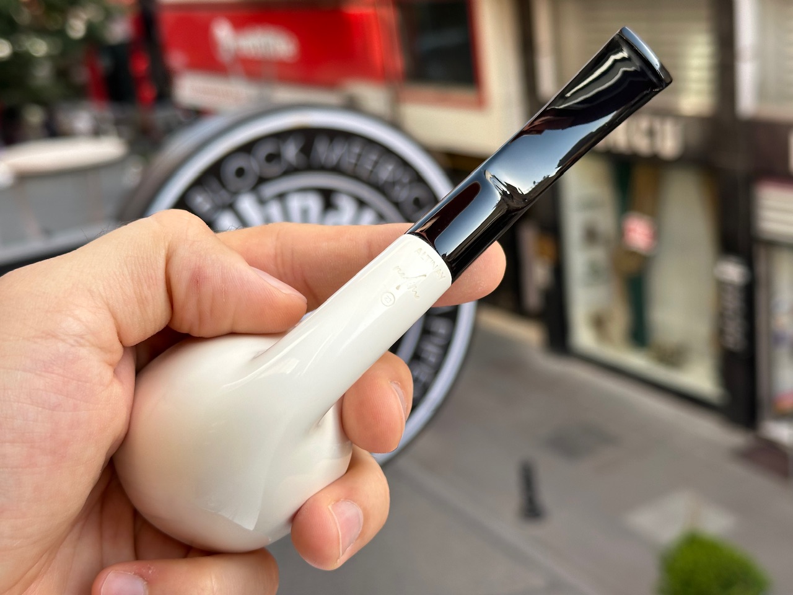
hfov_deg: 39.7
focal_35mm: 48
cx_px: 396
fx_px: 1100
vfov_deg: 30.3
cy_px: 298
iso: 64
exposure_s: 1/564
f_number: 1.78
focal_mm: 6.86
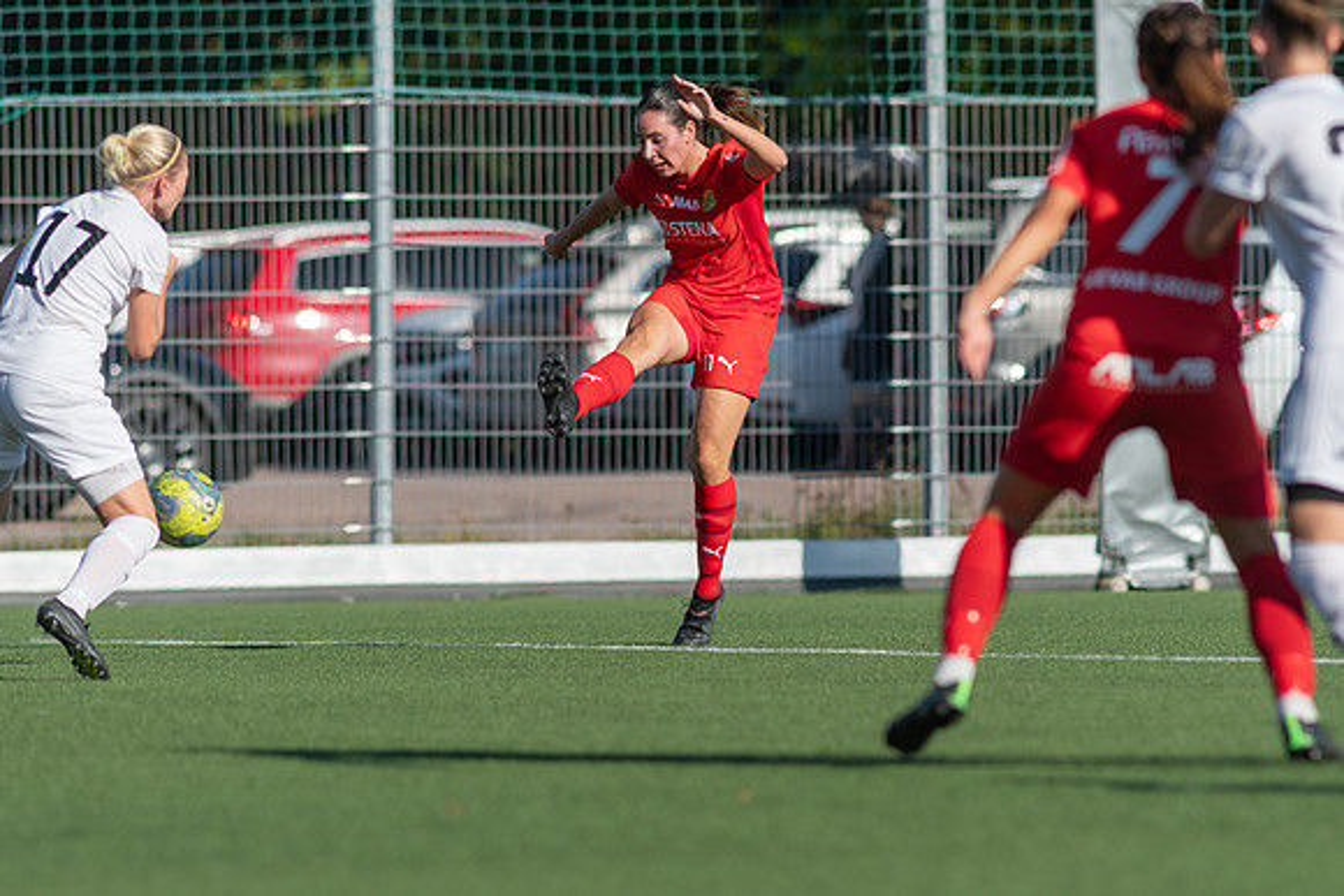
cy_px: 448
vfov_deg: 3.1
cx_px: 672
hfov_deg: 4.6
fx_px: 16803
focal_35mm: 450
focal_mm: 300
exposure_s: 1/1600
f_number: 3.5
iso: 110
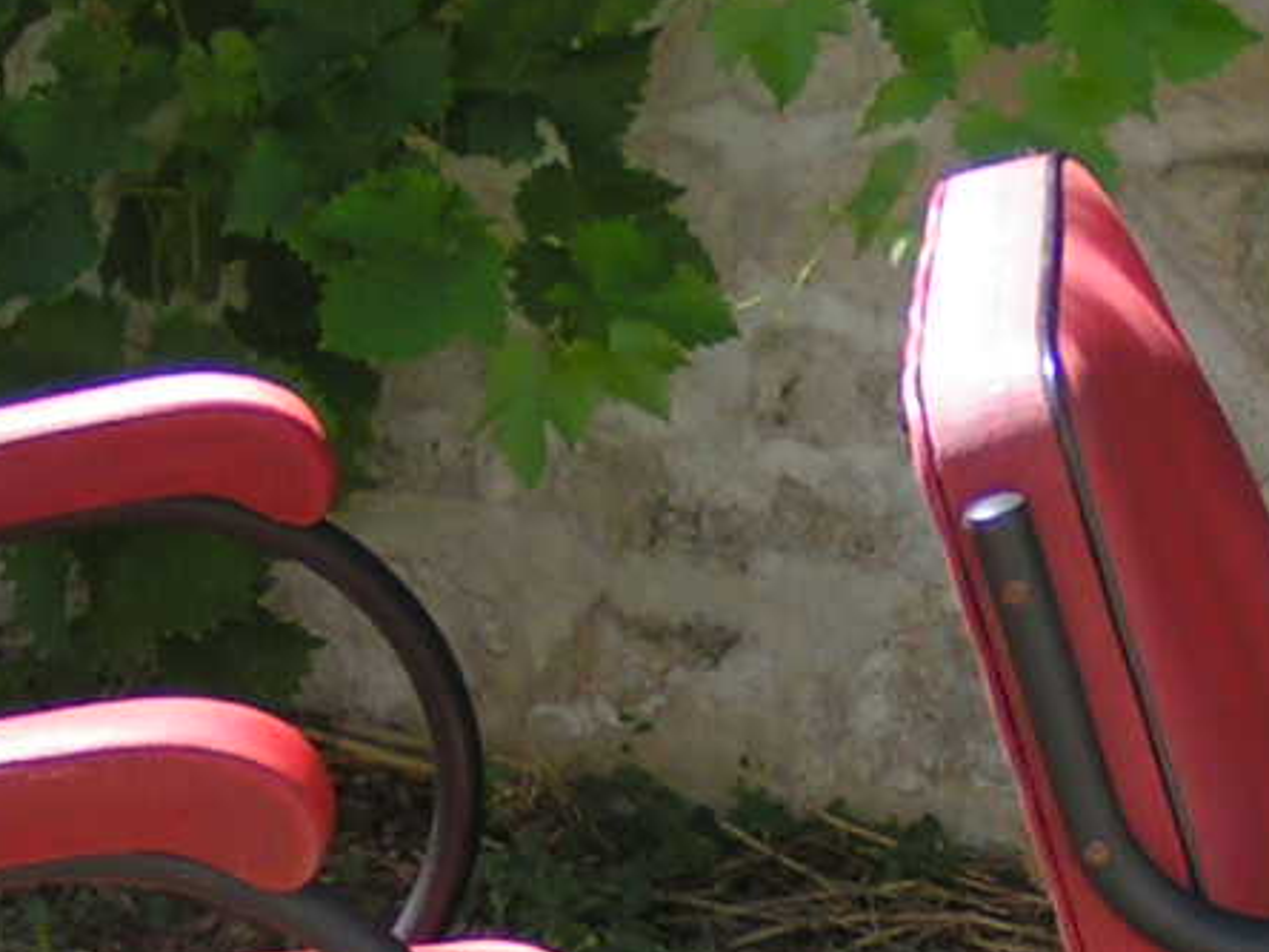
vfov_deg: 10.7
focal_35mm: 137
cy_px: 1084
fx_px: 5022
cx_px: 1080
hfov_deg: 14.3
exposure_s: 1/400
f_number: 2.8
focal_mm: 5.8
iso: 50
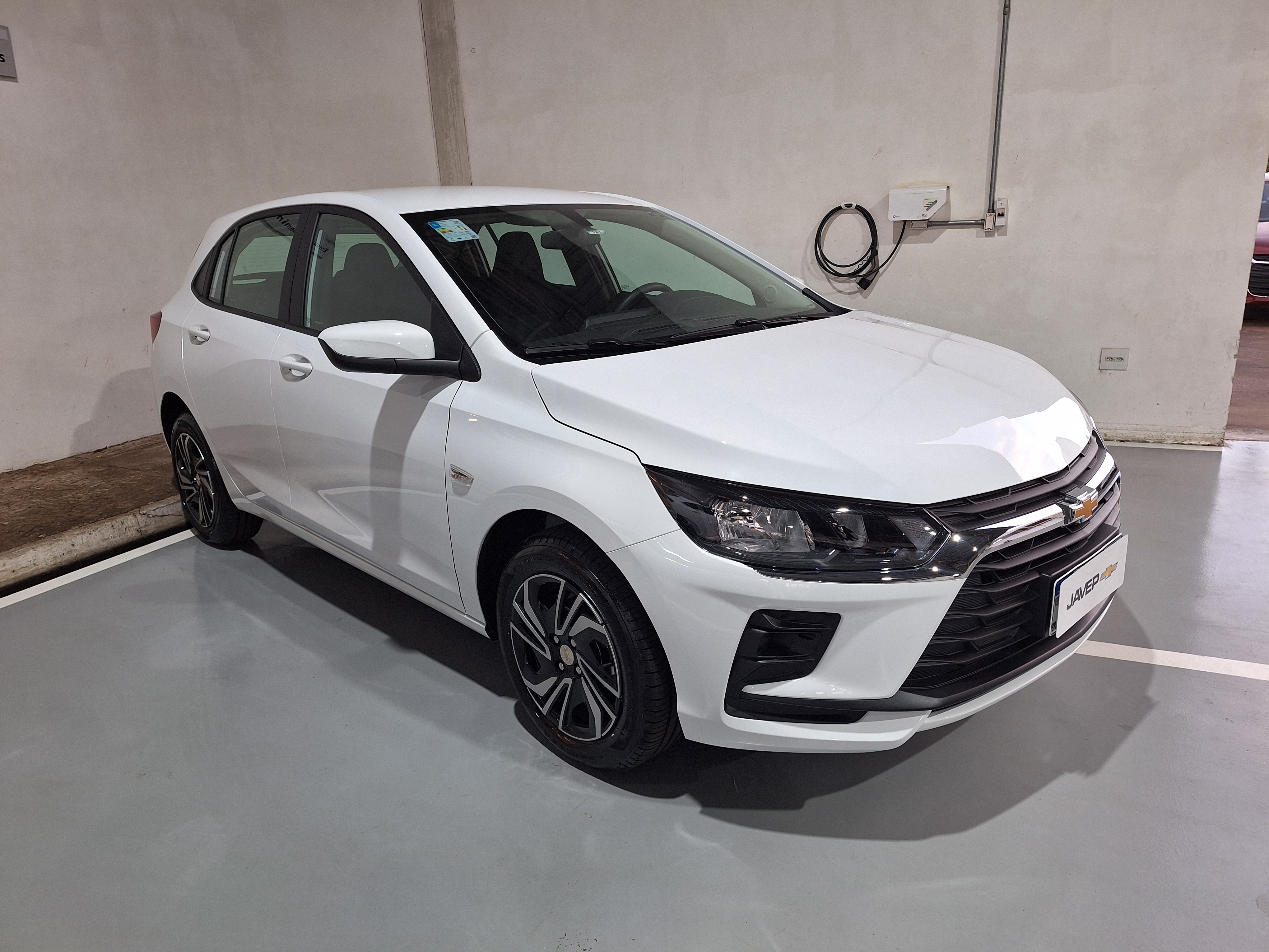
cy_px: 476
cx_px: 634
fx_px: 843
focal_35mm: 23
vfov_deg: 58.9
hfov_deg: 73.9
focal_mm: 5.54
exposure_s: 1/40
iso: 100
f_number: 1.8
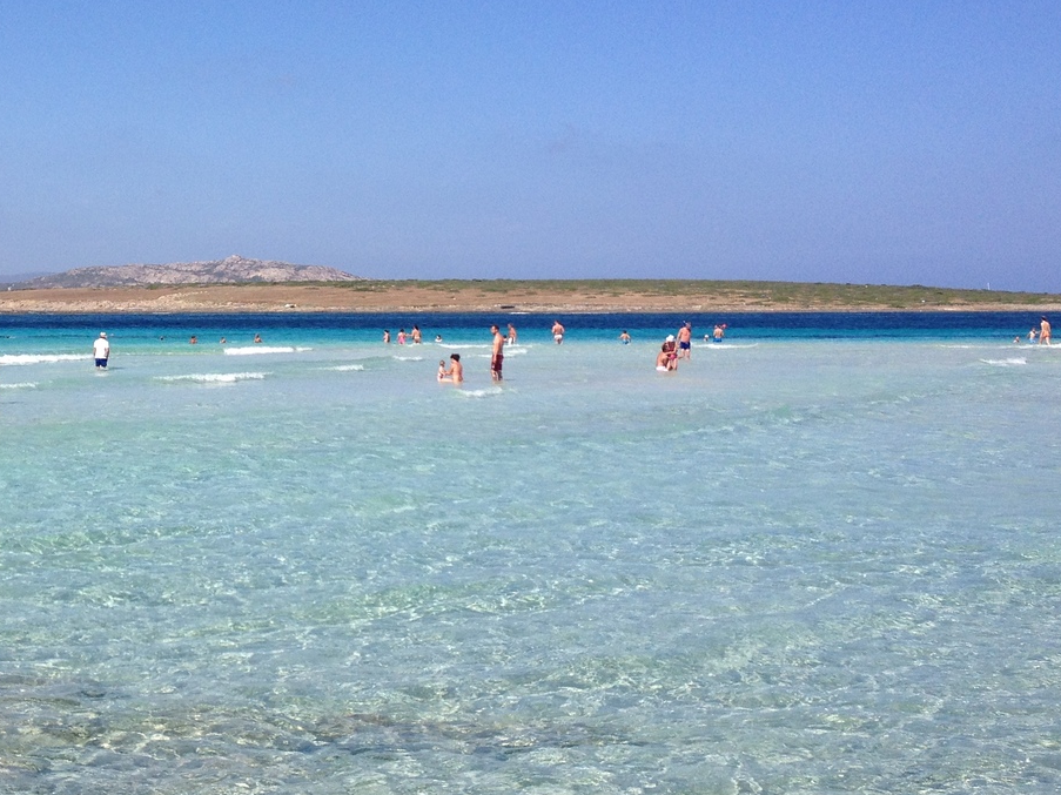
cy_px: 308
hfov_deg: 30.4
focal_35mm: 62
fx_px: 1900
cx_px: 194
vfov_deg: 23.6
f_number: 2.4
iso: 50
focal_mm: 4.28
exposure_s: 1/2404
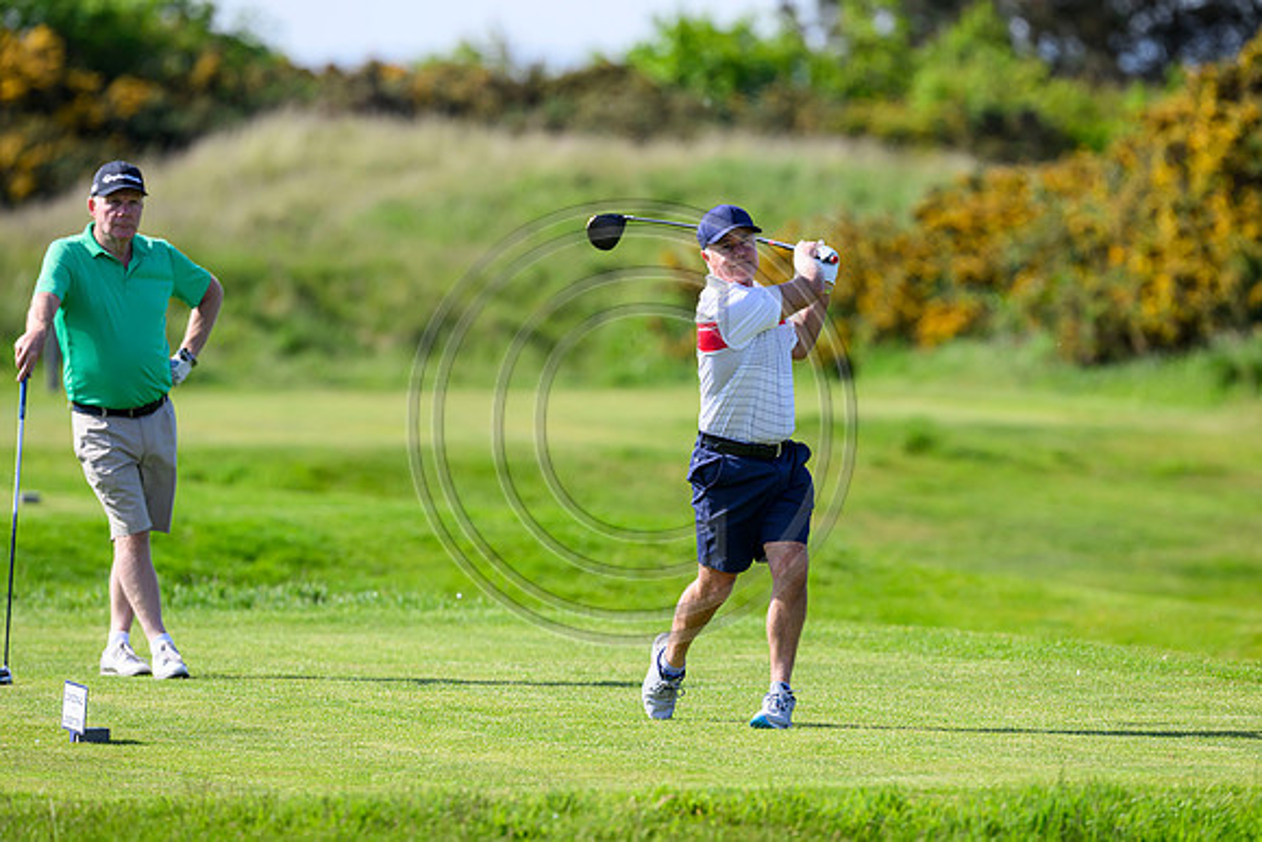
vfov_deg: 3.4
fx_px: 14025
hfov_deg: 5.2
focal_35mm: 400
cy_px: 421
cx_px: 631
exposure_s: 1/2500
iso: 500
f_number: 4.5
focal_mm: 400
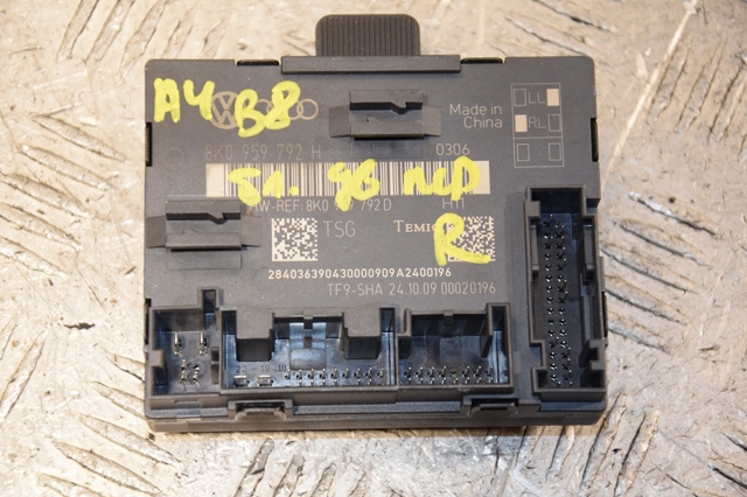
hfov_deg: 18.2
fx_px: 2333
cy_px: 248
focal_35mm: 112
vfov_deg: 12.2
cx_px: 374
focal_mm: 75
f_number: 5.3
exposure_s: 1/100
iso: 800
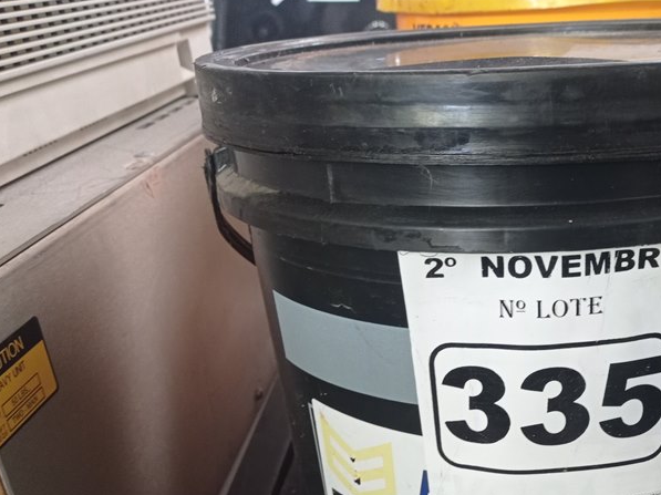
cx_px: 489
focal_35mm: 48
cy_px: 392
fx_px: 916
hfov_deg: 38.7
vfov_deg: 29.6
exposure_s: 1/24
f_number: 1.79
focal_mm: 4.7
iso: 521
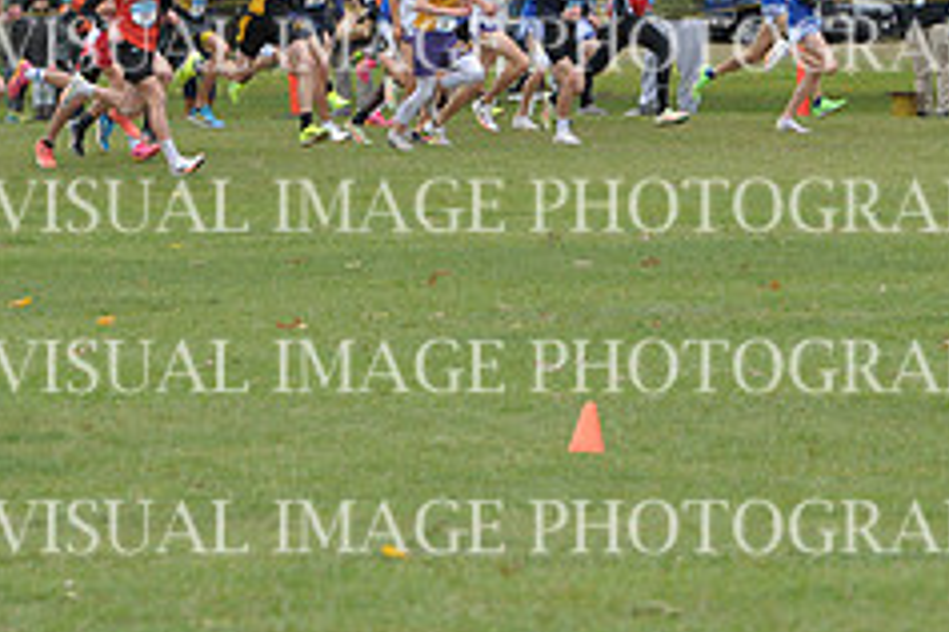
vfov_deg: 3.4
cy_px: -36
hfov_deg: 5.1
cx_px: 509
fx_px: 10649
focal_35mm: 404
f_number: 6.3
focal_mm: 165
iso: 1000
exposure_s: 1/800
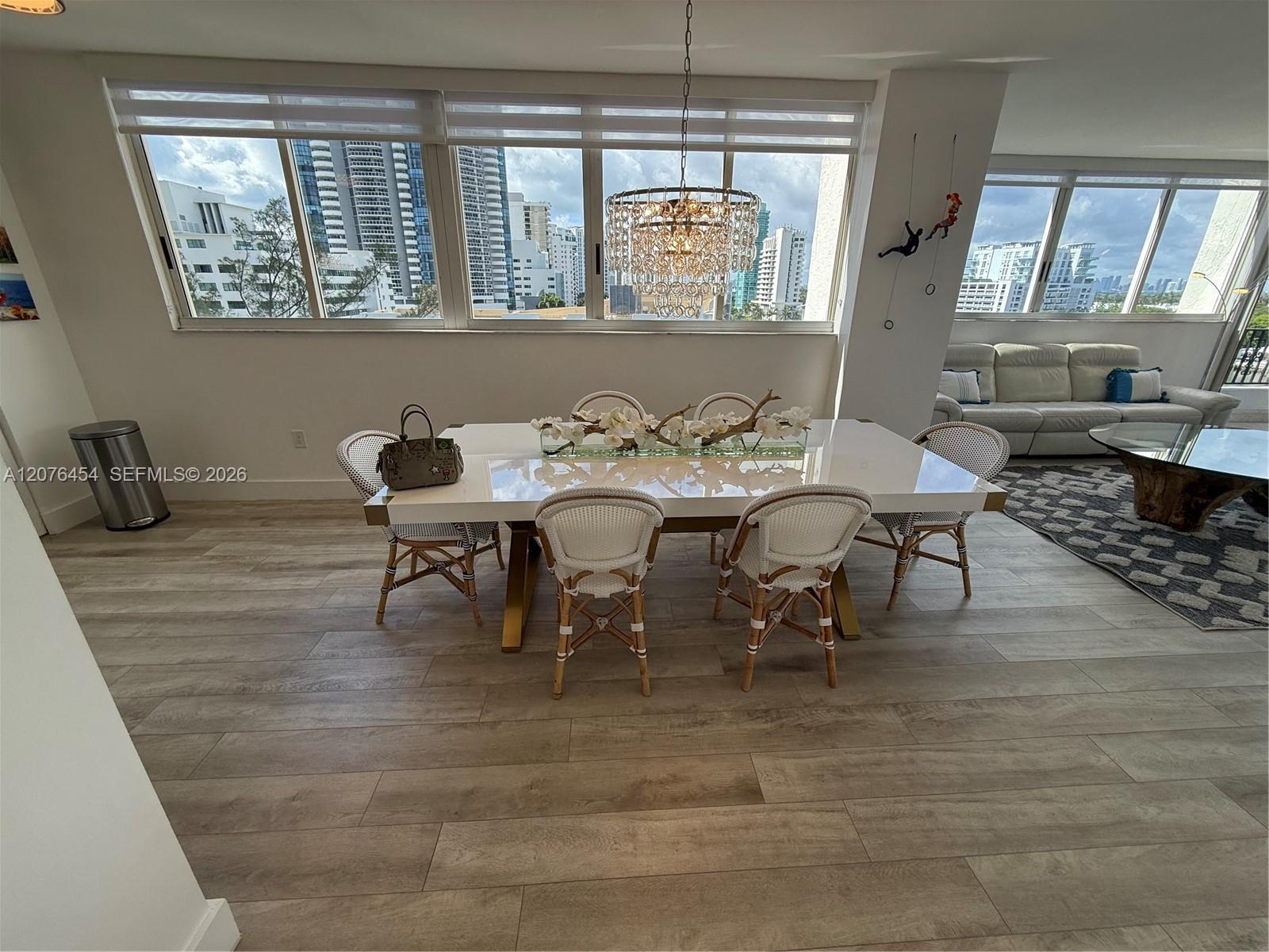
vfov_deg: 85.7
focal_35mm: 14
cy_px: 476
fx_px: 513
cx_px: 634
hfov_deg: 102.1
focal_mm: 2.22
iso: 64
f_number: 2.2
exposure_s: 1/289
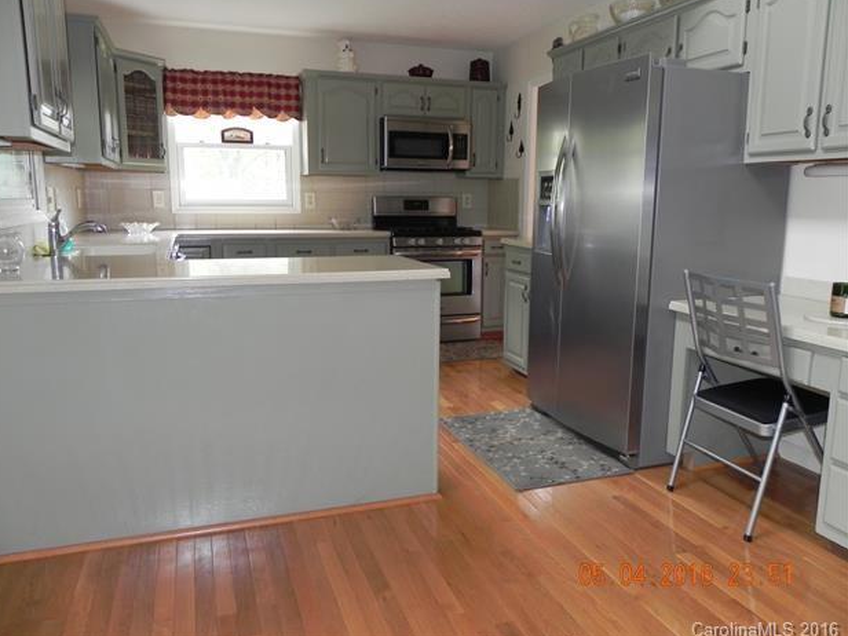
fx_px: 661
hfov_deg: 65.3
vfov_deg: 51.4
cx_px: 409
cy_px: 312
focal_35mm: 27
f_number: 2.8
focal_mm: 4.6
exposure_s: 1/30
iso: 200
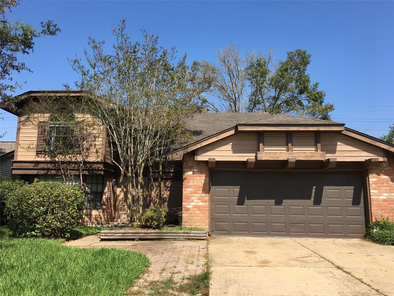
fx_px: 330
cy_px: 148
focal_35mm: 29
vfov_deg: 48.2
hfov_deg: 61.7
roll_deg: -0.1
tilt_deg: +10.4
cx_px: 197
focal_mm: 4.15
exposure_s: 1/1183
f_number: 2.2
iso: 25
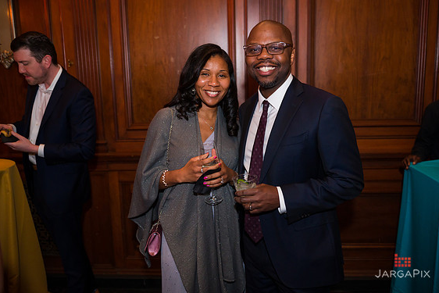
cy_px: 144
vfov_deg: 40.0
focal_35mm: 33
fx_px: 402
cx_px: 223
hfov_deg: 57.2
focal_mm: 32
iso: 1600
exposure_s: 1/200
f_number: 3.2
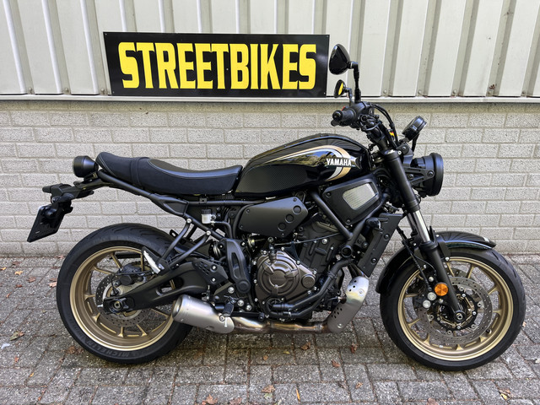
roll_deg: -0.3
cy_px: 202
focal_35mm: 26
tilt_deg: -22.6
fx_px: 406
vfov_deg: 53.1
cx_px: 270
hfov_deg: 67.3
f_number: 1.6
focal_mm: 5.1
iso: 100
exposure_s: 1/122
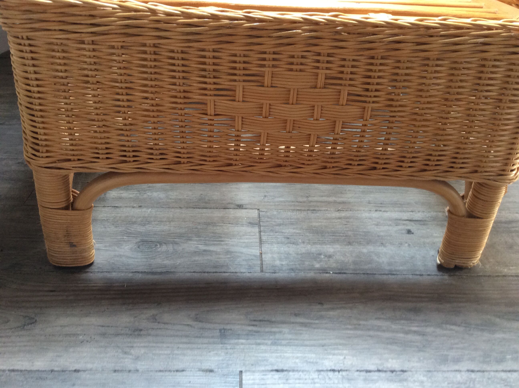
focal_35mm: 32
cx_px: 260
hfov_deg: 56.9
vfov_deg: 44.1
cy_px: 194
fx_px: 479
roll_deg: -0.8
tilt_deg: -32.6
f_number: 2.4
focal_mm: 3.3
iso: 80
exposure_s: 1/25
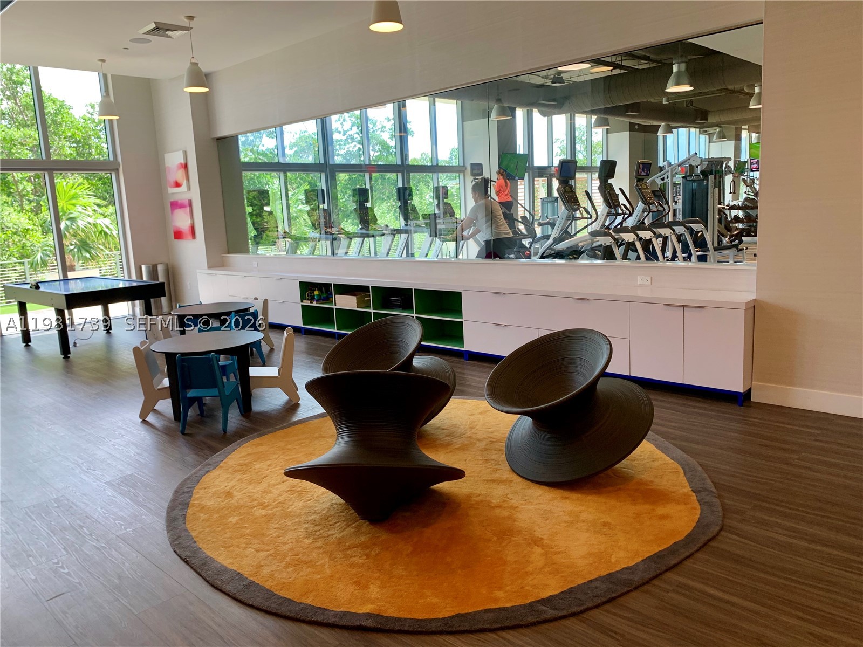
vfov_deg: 53.1
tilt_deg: -10.4
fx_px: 648
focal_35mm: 26
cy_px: 324
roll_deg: +2.5
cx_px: 432
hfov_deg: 67.3
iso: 50
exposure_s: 1/60
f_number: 1.8
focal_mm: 4.25
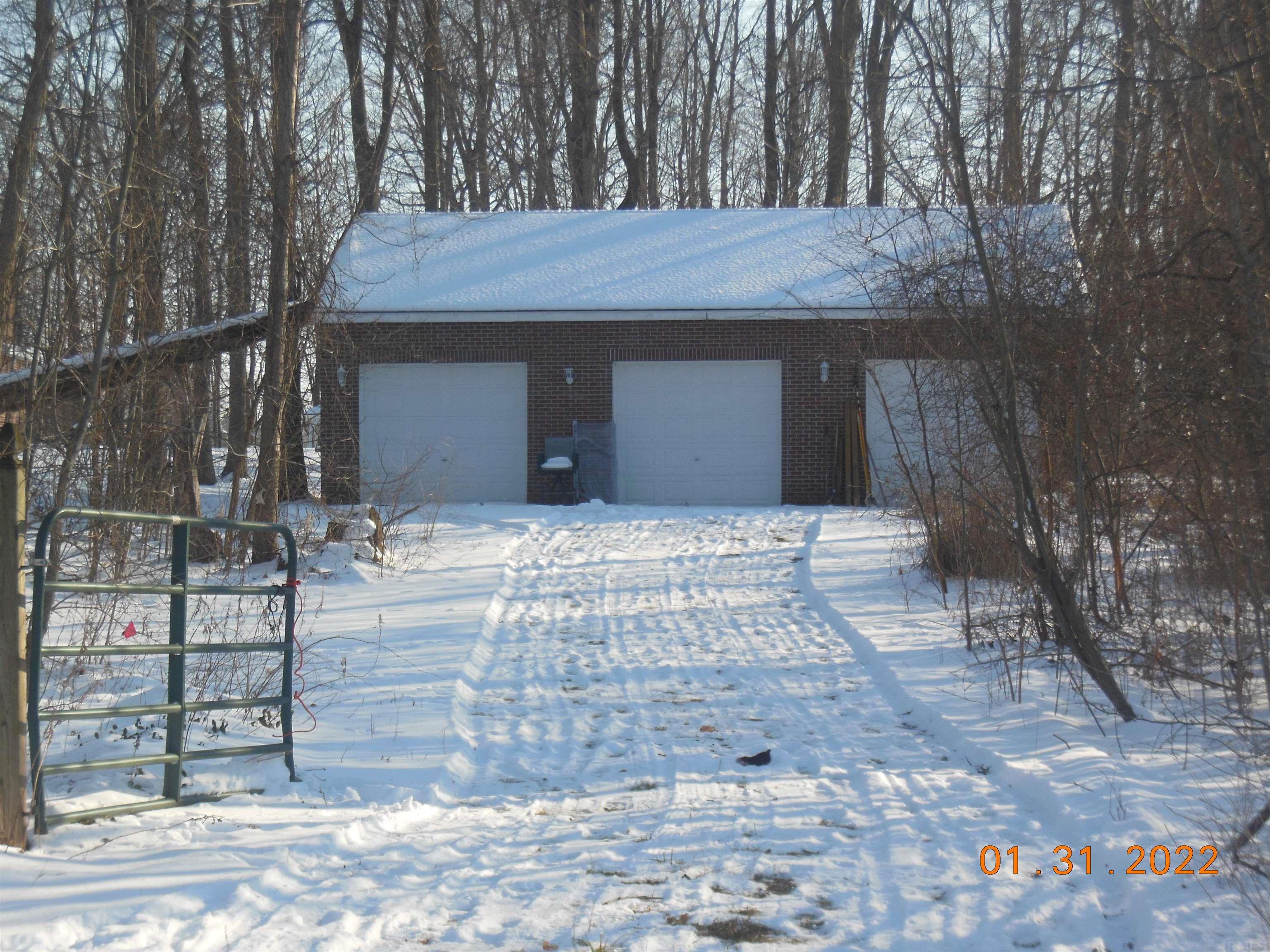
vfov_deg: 19.4
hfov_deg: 25.7
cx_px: 635
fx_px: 2788
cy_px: 476
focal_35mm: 76
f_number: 4.4
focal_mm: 13.6
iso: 125
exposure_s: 1/640
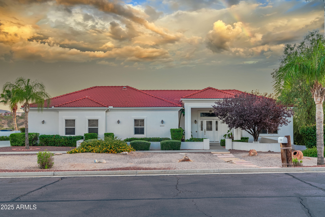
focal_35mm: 38
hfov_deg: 50.7
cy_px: 108
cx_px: 162
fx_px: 343
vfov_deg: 35.1
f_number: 8
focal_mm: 38
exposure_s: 1/400
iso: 160
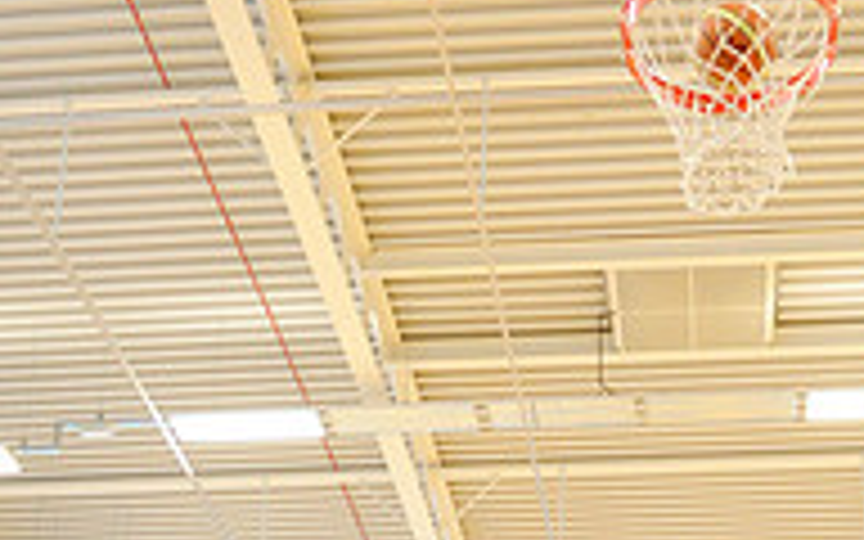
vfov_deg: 16.0
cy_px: 837
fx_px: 1742
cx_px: 616
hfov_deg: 27.6
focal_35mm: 74
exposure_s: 1/400
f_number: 2.8
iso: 8000
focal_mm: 24
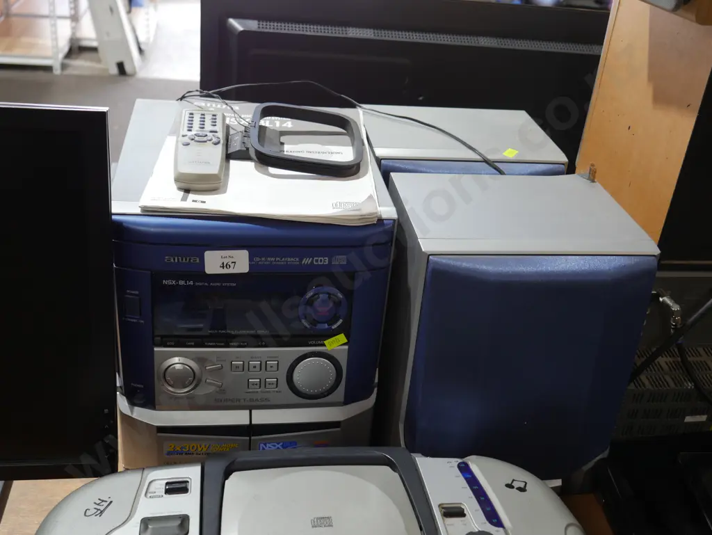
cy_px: 268
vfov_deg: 36.0
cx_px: 356
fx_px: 823
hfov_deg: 46.8
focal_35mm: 40
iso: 400
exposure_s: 1/60
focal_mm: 20
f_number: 4.4
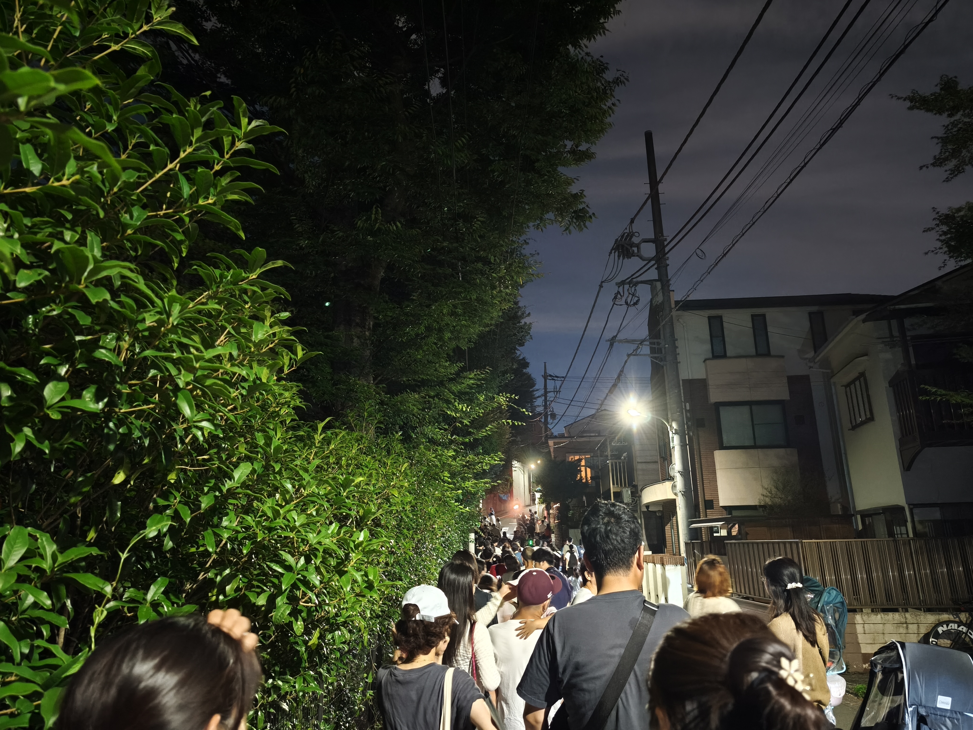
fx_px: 646
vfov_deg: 58.9
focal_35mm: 23
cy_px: 365
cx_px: 486
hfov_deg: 73.9
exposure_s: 1/10
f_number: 1.6
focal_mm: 6.57
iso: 6400
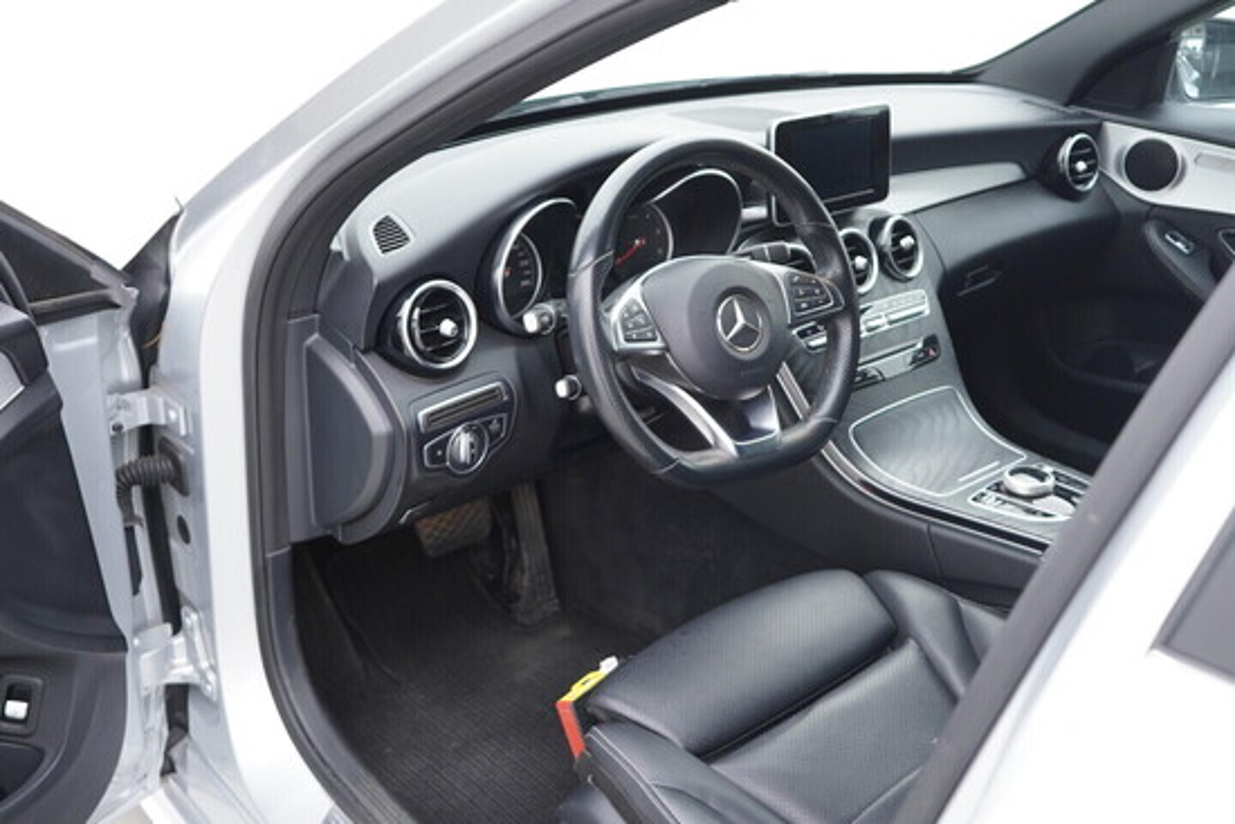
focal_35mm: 36
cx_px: 618
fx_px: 1235
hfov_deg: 53.1
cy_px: 412
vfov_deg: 36.9
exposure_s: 1/40
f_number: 2.8
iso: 200
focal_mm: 24
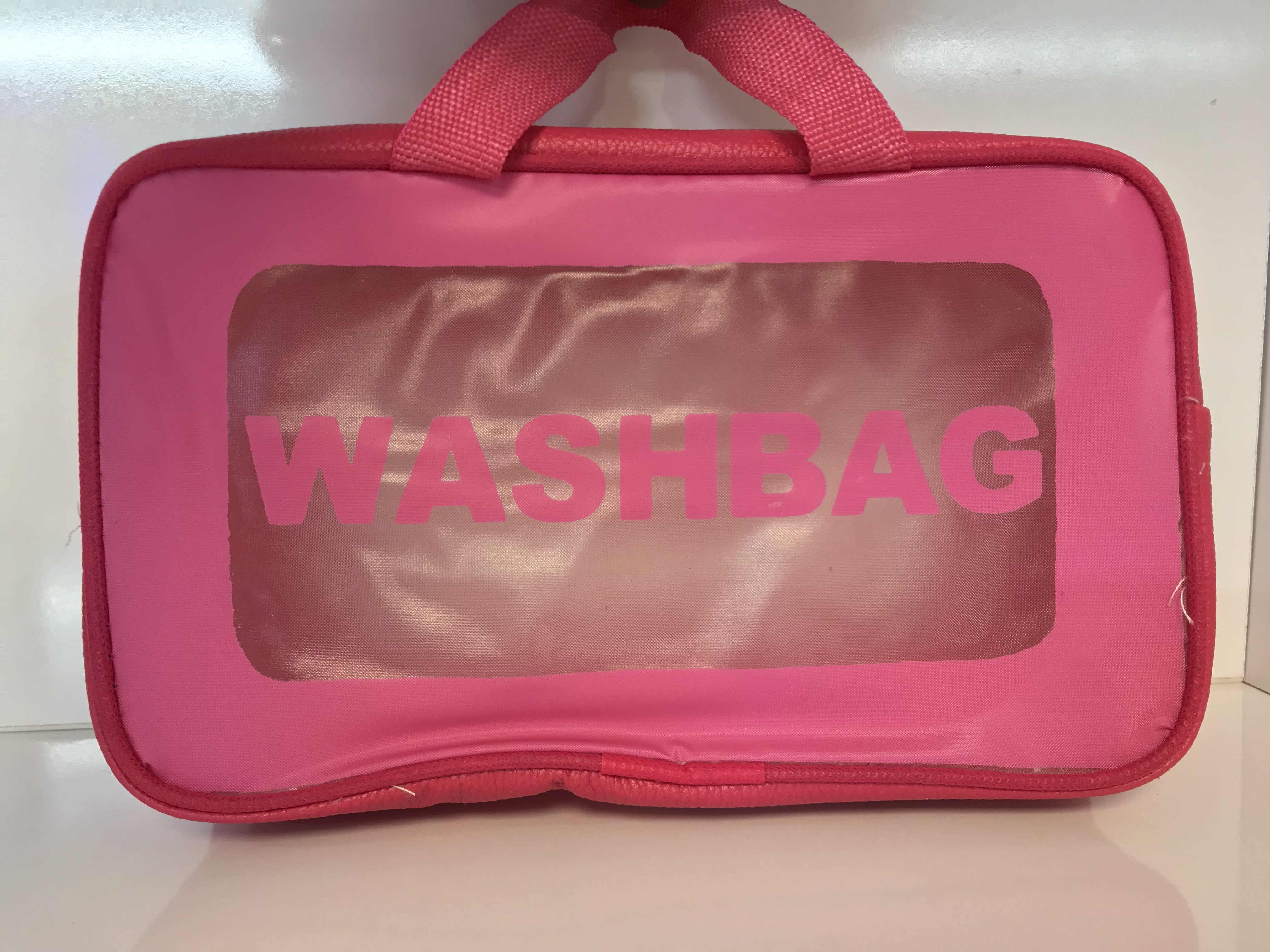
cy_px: 476
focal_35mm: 28
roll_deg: +1.1
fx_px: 1027
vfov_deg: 49.7
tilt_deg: -6.7
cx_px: 635
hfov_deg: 63.4
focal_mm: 3.99
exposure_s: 1/50
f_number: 1.8
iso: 25
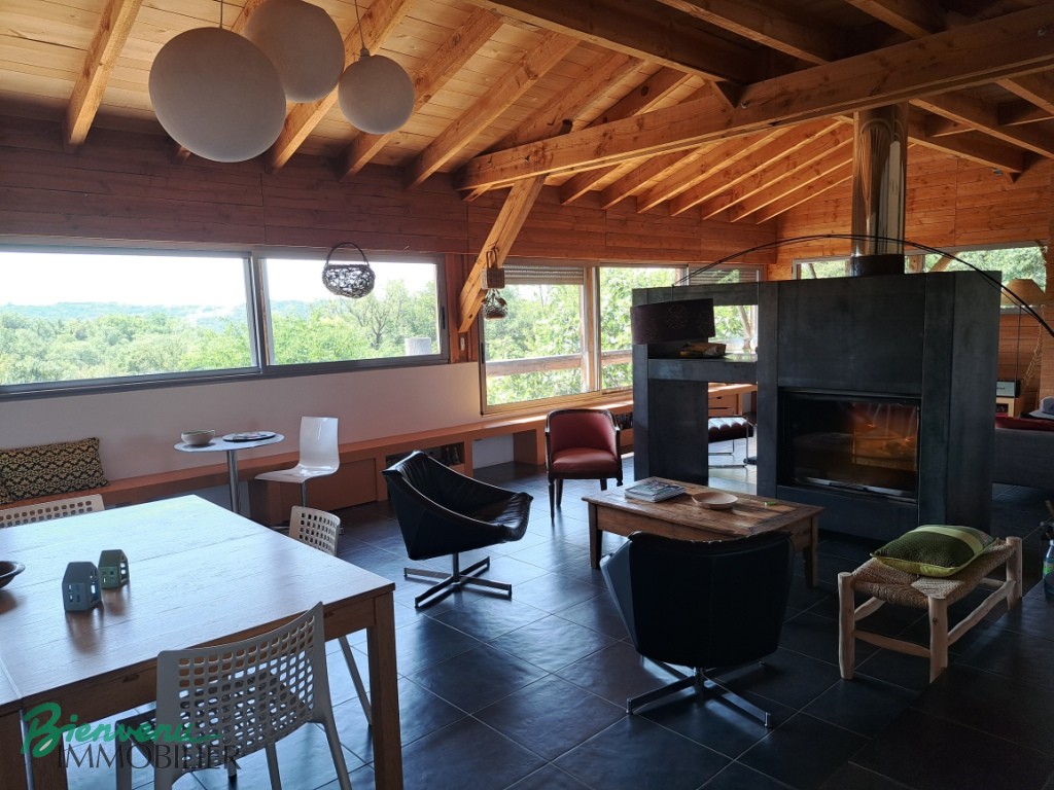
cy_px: 395
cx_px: 527
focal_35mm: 24
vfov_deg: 56.8
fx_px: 731
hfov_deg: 71.6
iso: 50
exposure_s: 1/100
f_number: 1.8
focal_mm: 5.23
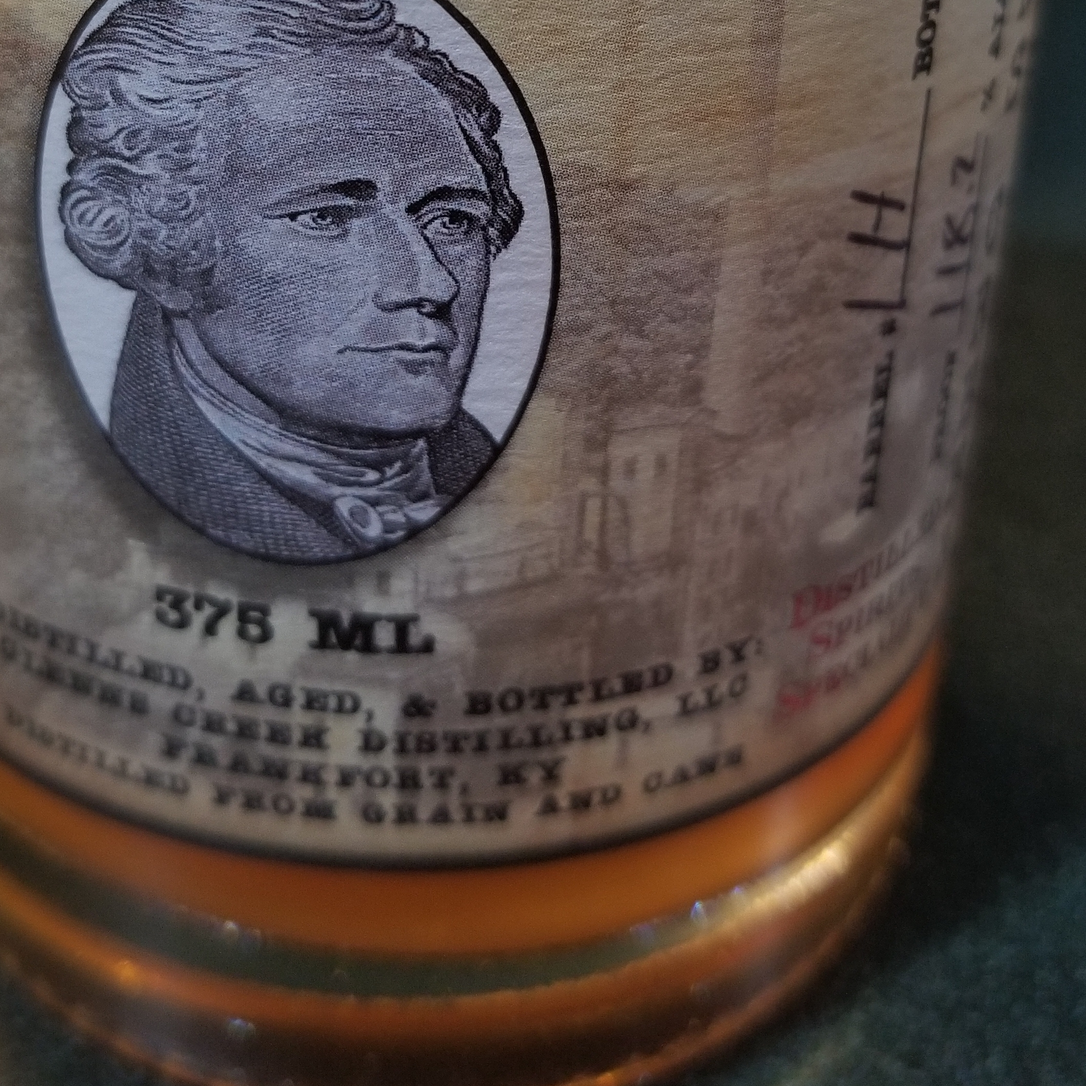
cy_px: 101
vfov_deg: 35.9
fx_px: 1562
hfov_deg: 38.2
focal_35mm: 44
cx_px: 447
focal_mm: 4.25
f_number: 1.7
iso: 200
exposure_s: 1/30
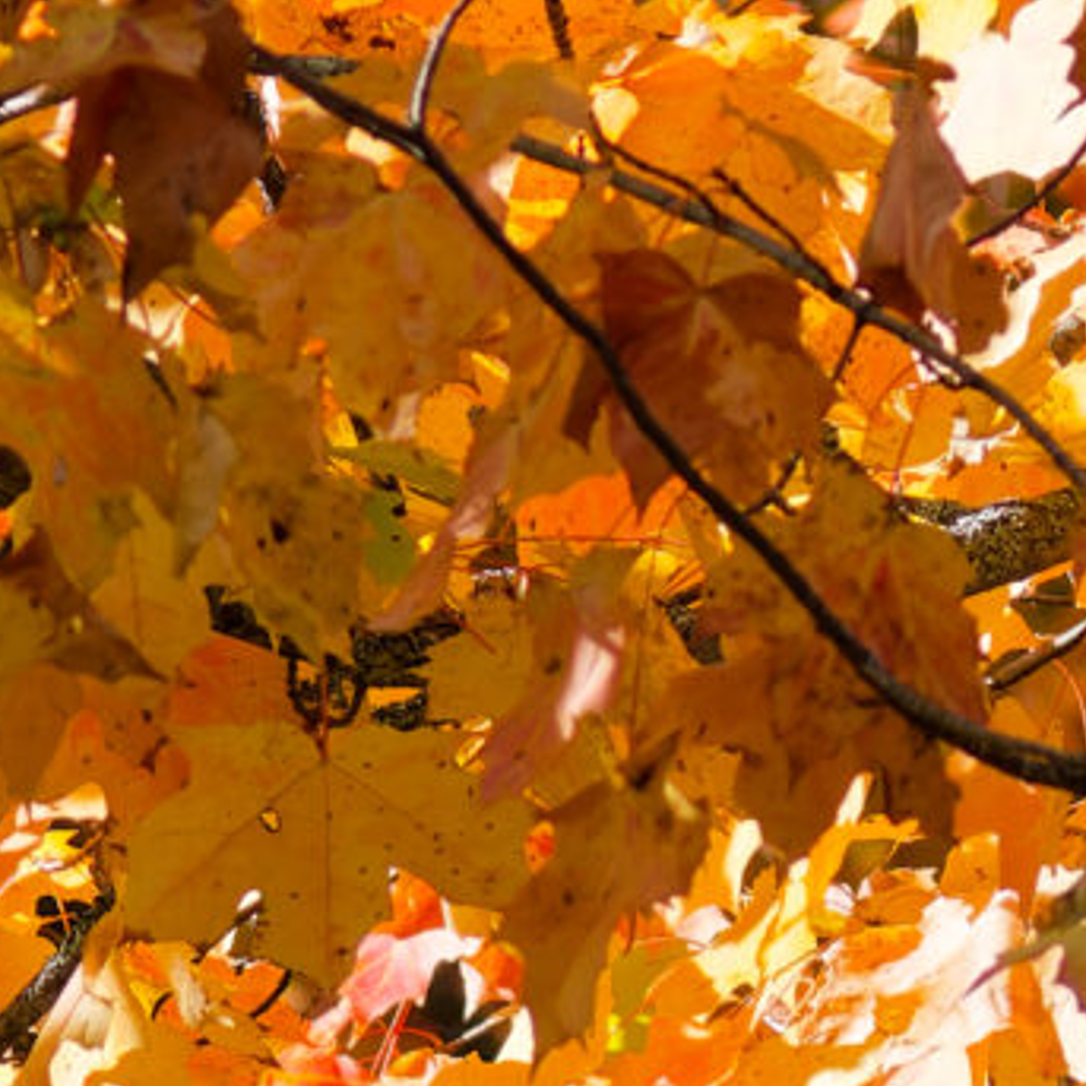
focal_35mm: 1426
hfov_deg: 1.2
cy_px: 2533
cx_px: -868
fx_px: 50615
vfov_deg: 1.2
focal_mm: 150
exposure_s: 1/1000
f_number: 8
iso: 560
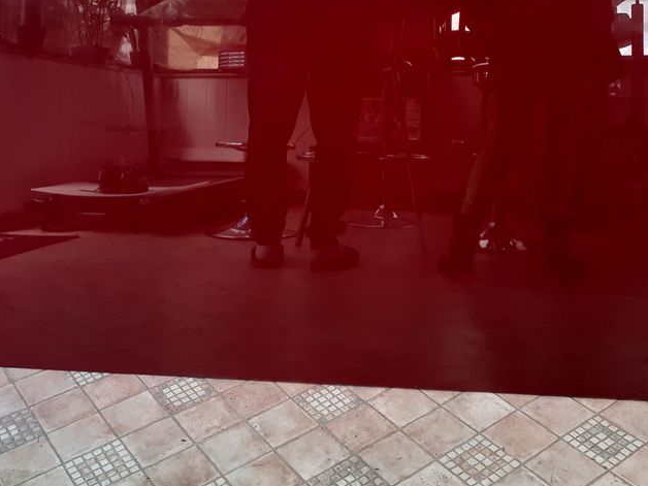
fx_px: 805
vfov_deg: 32.8
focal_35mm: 43
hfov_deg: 43.8
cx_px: 365
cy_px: 112
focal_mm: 3.6
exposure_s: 1/50
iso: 80
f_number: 1.9
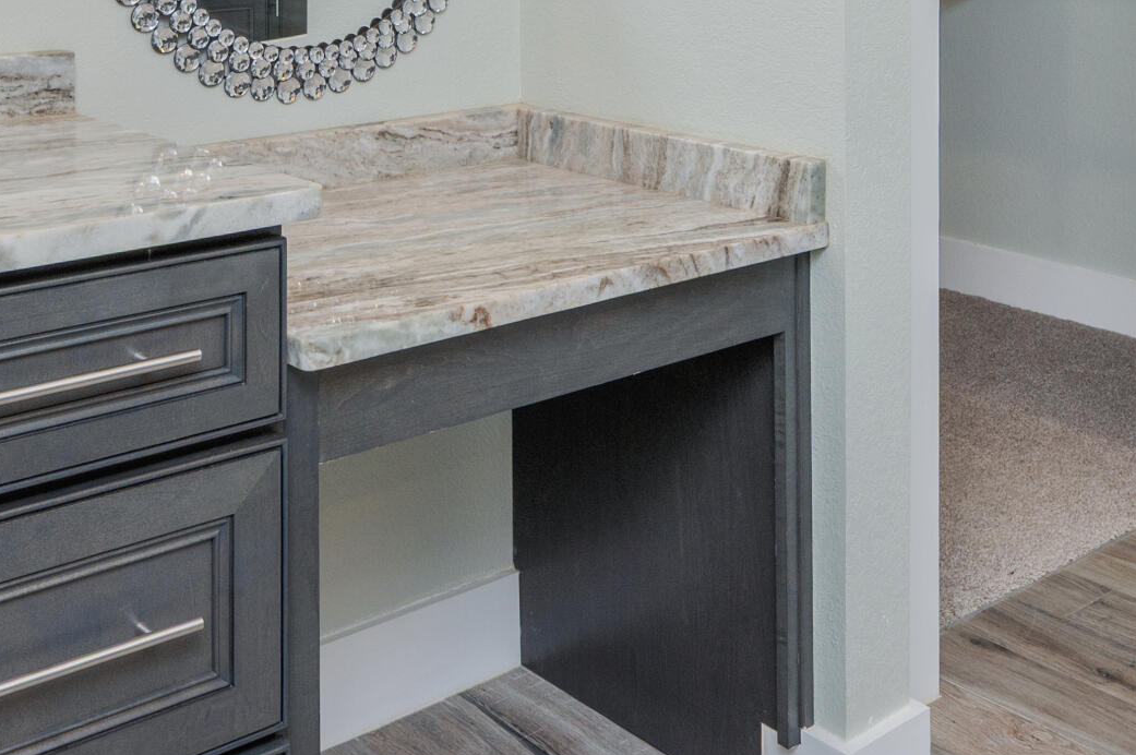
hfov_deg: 40.4
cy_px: -169
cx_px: 601
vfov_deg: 24.6
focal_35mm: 49
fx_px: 1545
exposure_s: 1/60
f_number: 9
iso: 500
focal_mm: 17
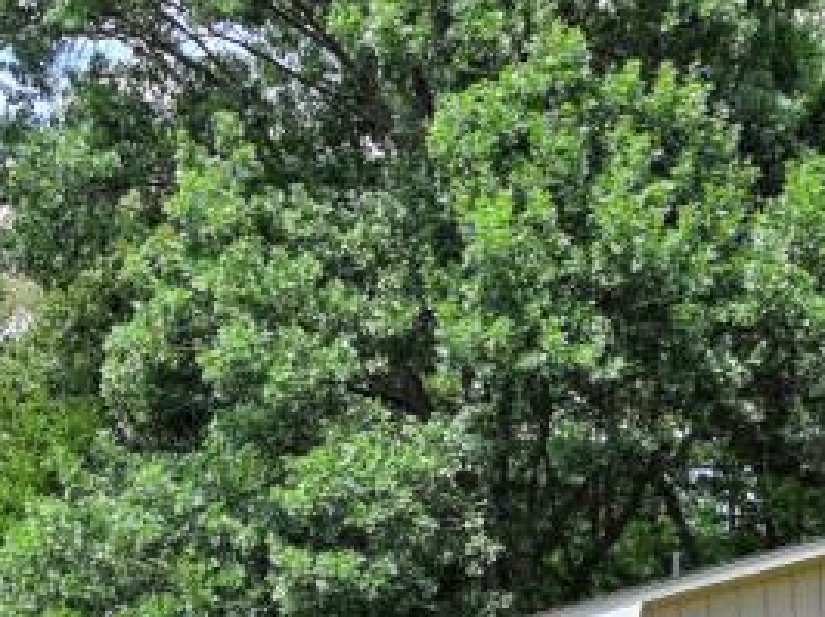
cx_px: 357
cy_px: 846
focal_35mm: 76
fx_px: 1810
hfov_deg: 25.7
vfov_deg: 17.8
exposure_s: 1/320
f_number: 6.3
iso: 100
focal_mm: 14
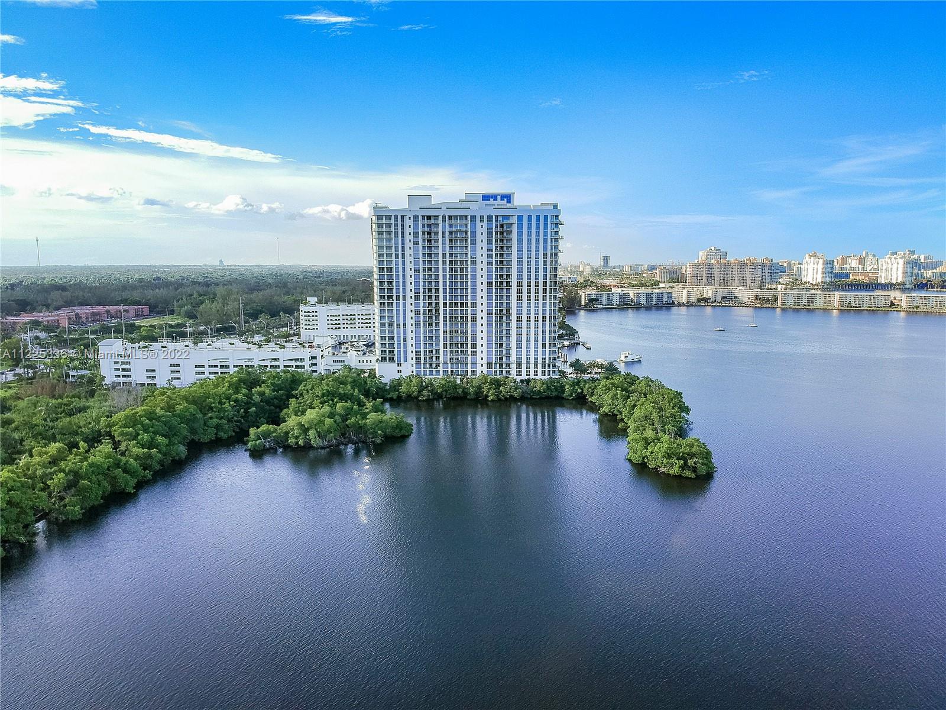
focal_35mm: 25
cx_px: 473
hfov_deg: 69.4
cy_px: 355
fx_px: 683
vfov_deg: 54.9
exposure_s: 1/800
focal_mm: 4.49
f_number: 2.6
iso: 100
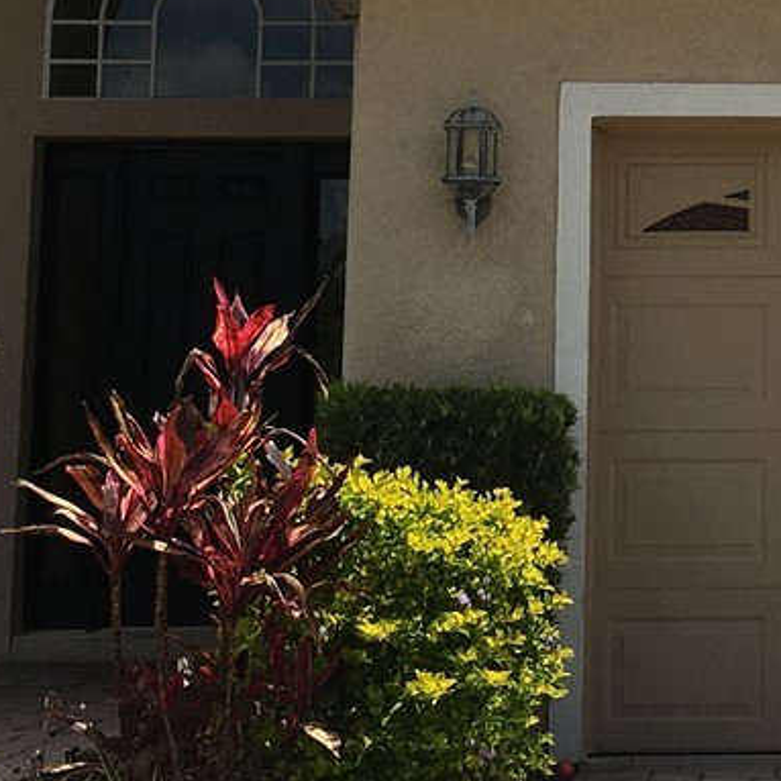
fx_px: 2731
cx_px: 950
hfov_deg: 15.6
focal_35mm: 107
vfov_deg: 16.1
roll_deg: -0.5
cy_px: 82
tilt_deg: +9.0
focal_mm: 4.15
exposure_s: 1/2331
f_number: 2.2
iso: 25
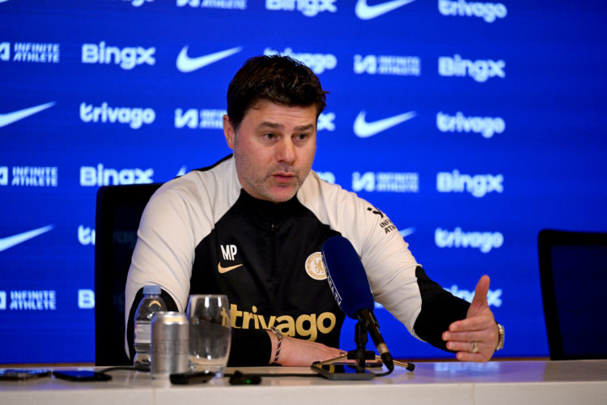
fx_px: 2866
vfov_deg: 8.1
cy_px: 202
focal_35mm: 170
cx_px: 304
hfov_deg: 12.1
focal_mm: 170
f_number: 2.8
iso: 2500
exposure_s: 1/500
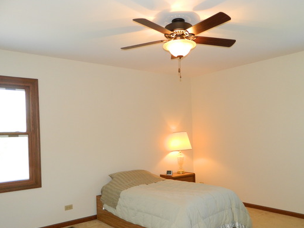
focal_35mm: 31
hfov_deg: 58.1
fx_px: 272
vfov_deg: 45.2
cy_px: 137
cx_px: 173
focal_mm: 4.5
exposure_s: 1/30
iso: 200
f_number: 3.1
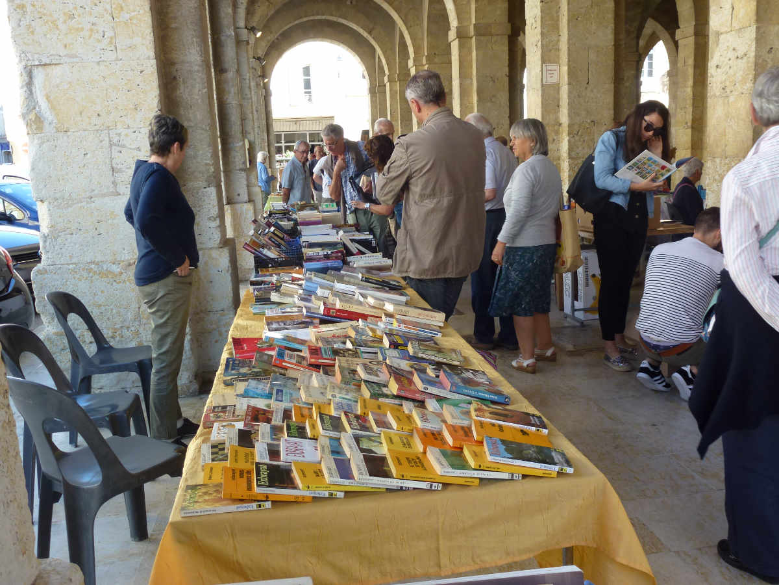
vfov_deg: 42.9
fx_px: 743
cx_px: 390
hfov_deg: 55.4
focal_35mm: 33
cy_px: 292
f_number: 3.6
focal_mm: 5.9
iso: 100
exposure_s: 1/80
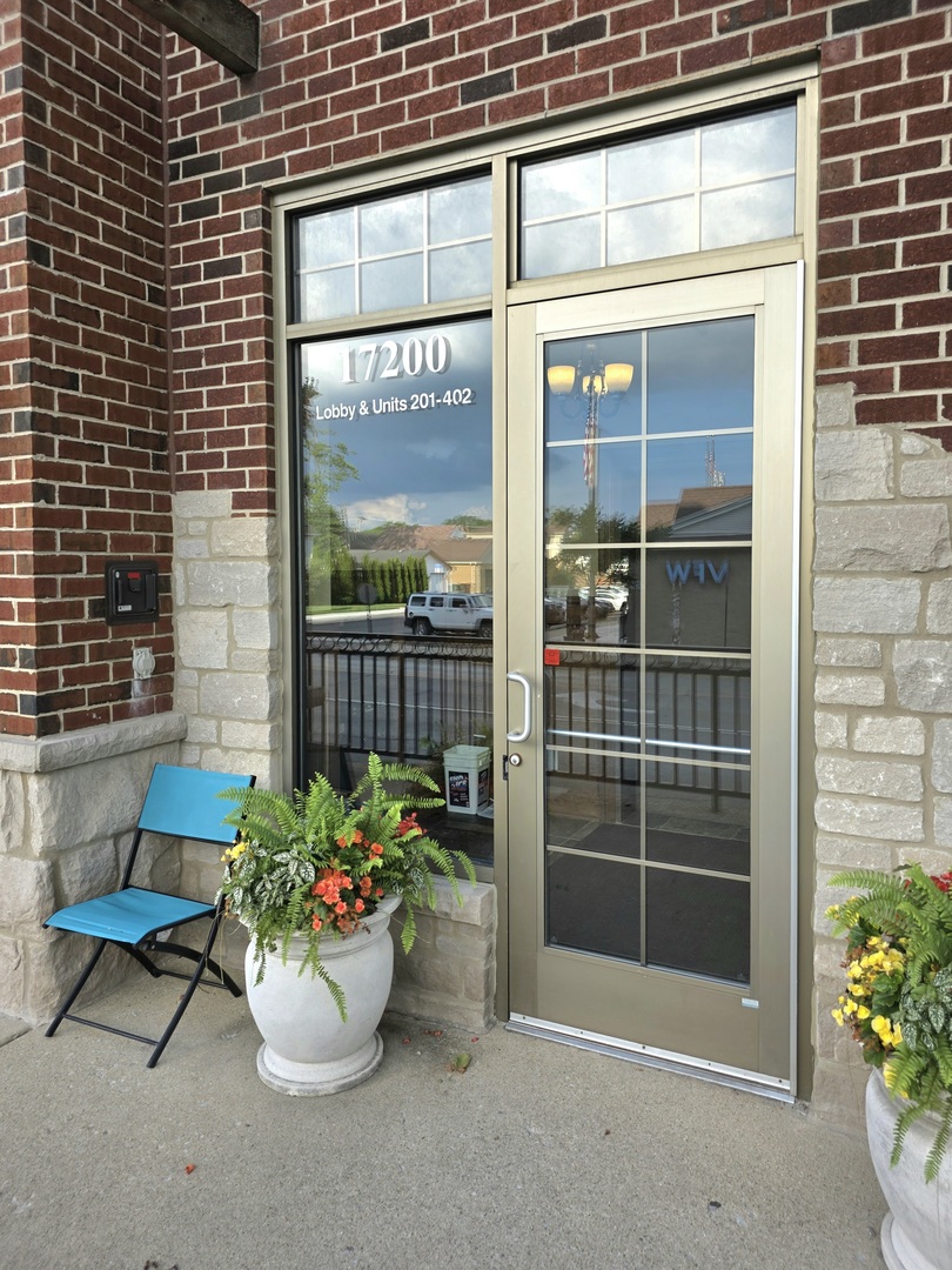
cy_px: 635
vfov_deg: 73.9
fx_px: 843
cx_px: 476
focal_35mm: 23
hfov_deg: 58.9
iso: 12
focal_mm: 6.3
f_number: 1.7
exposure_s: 1/179
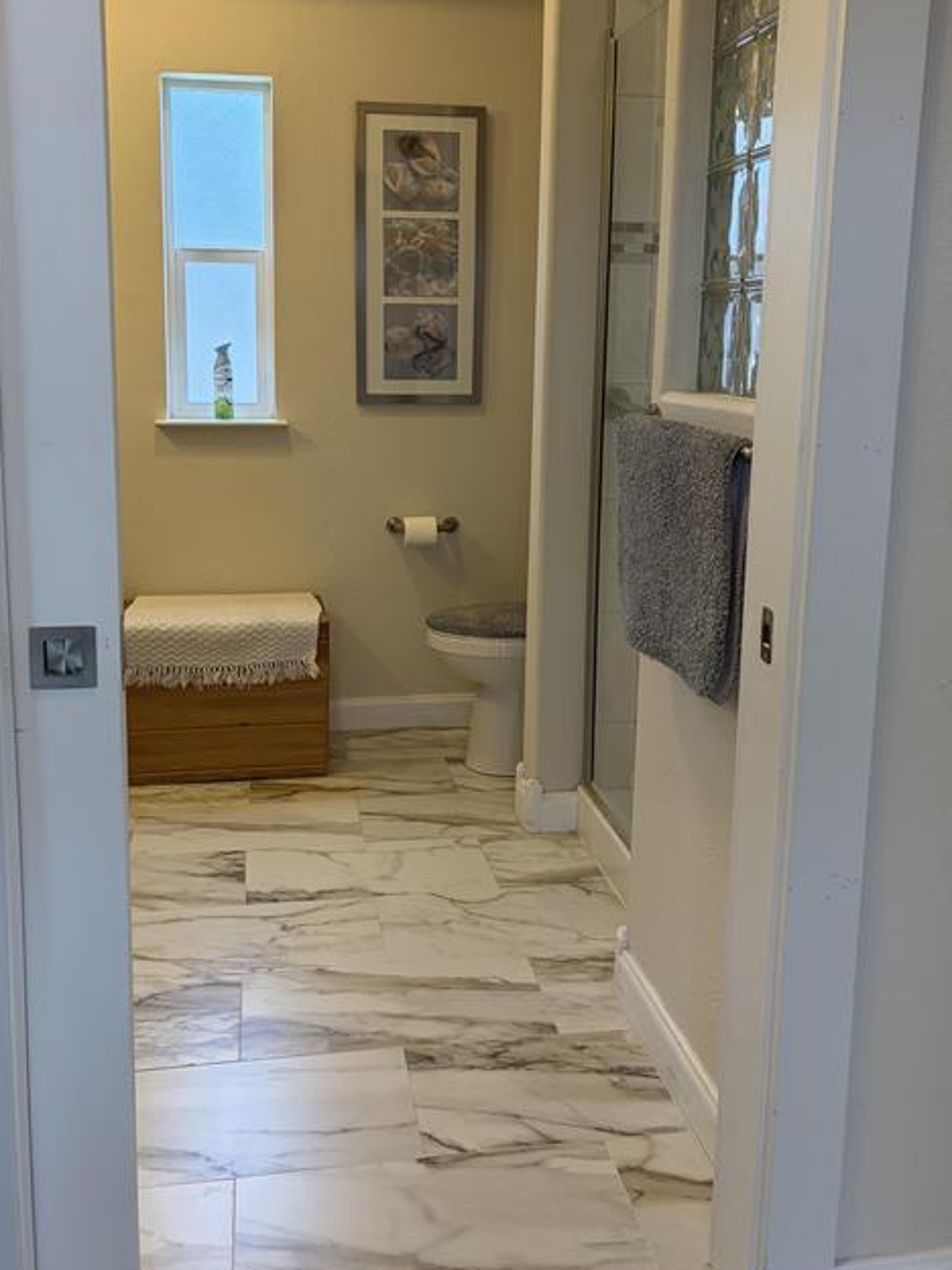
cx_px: 448
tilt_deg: -8.5
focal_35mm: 32
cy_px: 517
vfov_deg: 56.4
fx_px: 1173
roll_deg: -0.2
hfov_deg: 44.1
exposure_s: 1/218
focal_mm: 5.96
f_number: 1.6
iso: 125
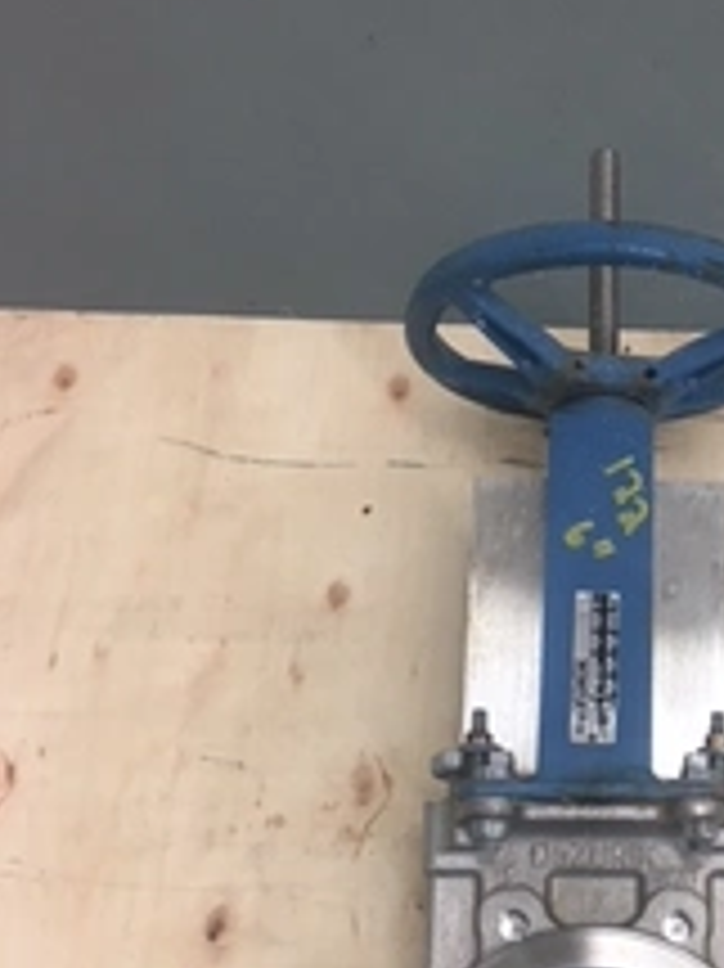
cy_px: 612
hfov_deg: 26.0
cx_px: 666
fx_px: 1507
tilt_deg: -65.1
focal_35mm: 54
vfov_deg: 35.3
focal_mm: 4.15
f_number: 2.2
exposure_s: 1/30
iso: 80
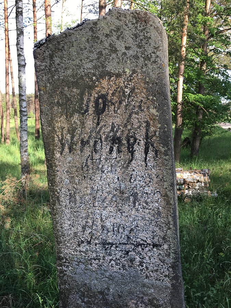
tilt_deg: -8.2
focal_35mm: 29
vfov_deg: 61.7
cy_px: 154
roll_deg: +0.2
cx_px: 116
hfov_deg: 48.2
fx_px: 258
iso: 25
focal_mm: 4.15
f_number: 2.2
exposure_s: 1/202
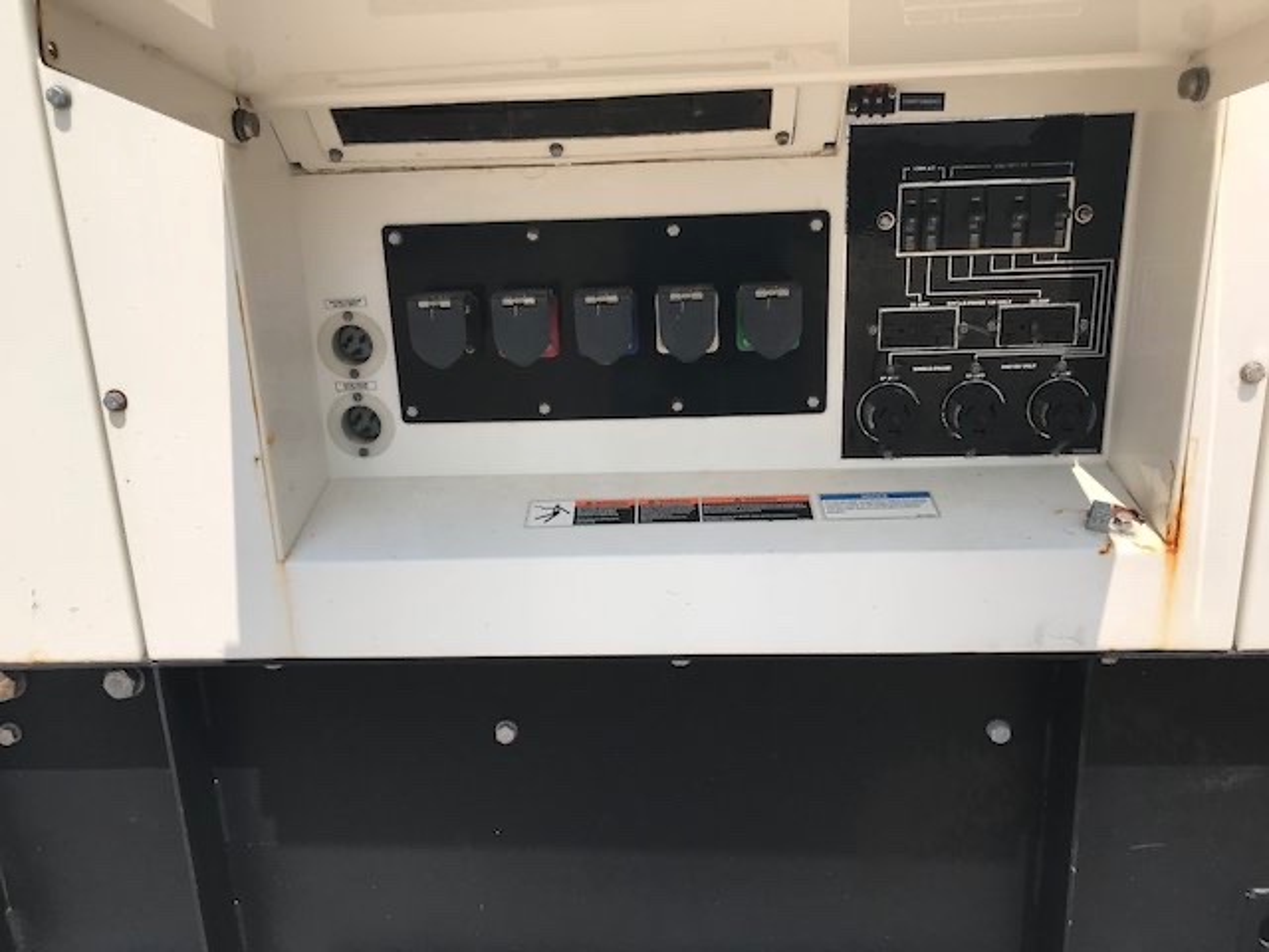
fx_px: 1026
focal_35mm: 28
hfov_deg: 63.4
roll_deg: +2.3
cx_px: 634
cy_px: 476
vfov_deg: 49.7
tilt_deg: -17.2
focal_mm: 3.99
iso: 20
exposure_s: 1/2994
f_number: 1.8
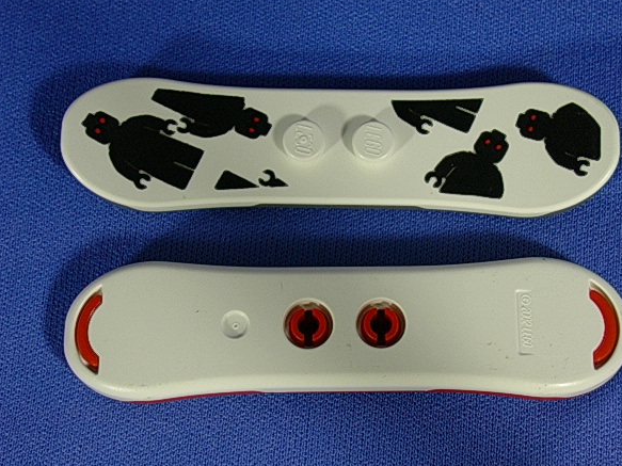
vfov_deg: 18.9
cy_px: 229
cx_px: 335
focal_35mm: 78
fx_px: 1401
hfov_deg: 25.0
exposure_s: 1/14.2
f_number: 3.7
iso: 70
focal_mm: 10.8
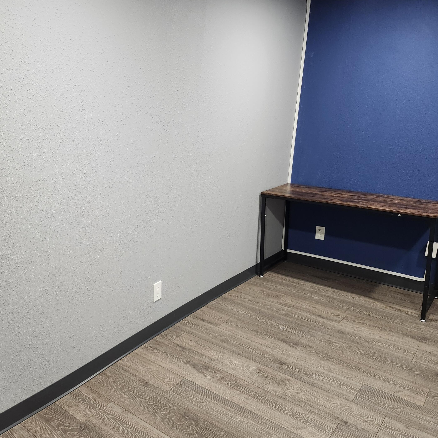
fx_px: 415
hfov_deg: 54.5
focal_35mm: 29
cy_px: 218
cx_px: 148
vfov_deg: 55.6
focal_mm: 5.54
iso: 800
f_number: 1.8
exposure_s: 1/120
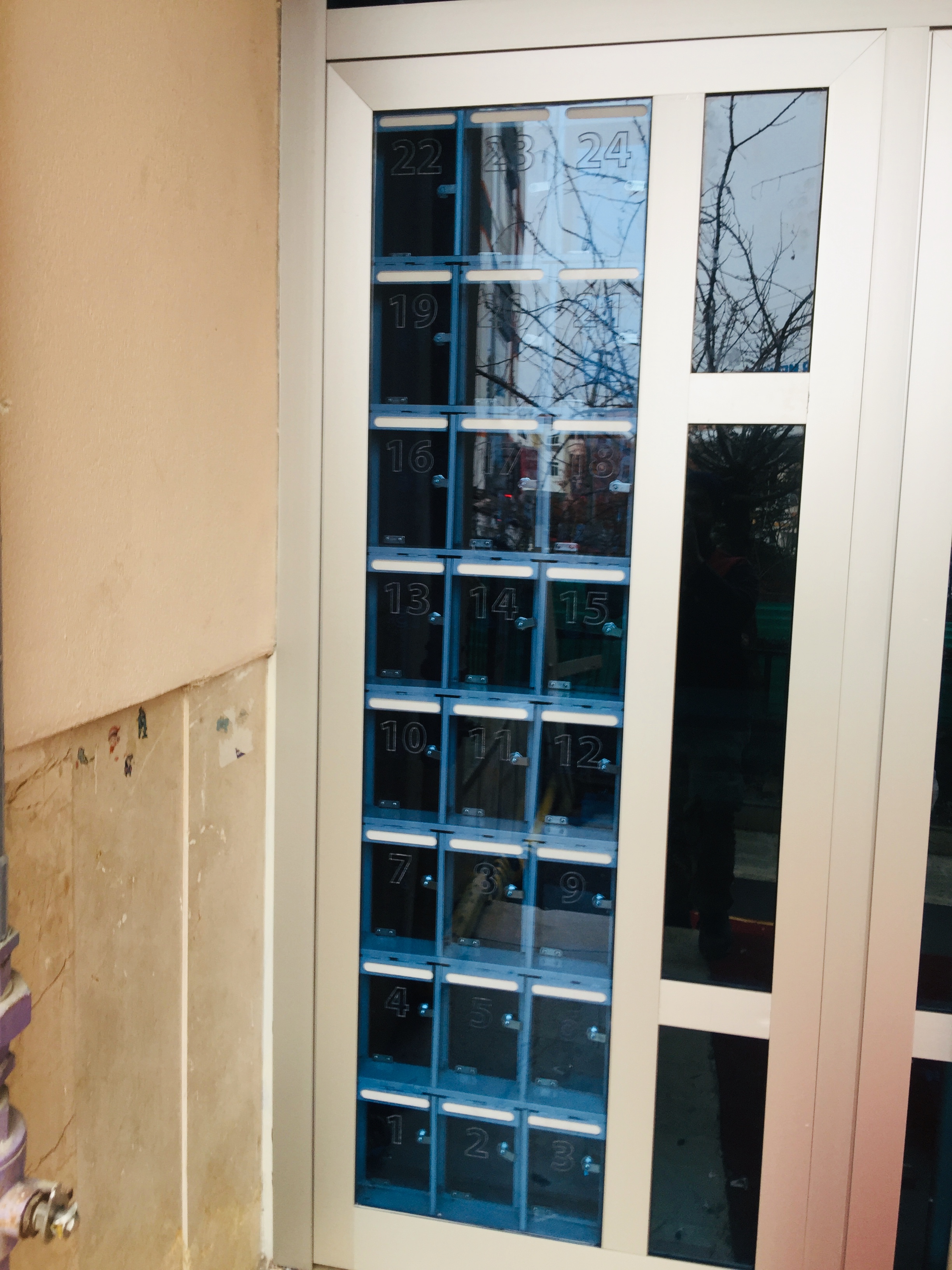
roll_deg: -0.3
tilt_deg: -2.0
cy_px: 635
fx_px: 1063
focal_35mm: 29
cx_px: 476
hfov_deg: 48.2
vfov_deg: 61.7
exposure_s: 1/50
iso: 32
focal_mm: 4.15
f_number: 2.2
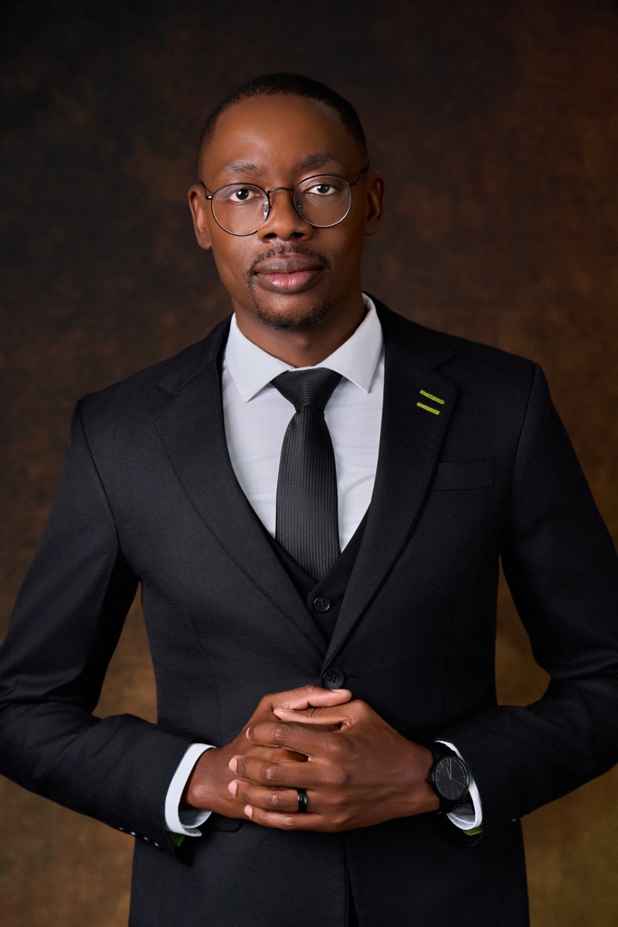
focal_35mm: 93
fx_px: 2395
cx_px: 309
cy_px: 464
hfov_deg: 14.7
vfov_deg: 21.9
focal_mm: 93
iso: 1250
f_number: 4
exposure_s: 1/125
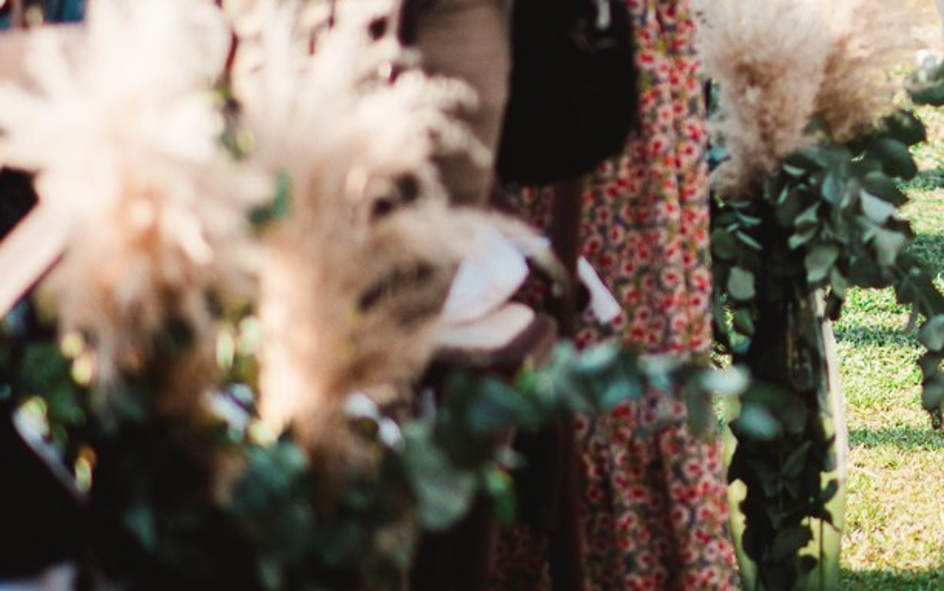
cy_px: -198
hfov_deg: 7.1
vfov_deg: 4.5
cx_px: 1320
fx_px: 7464
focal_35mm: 290
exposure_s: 1/4000
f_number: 2.5
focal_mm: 85
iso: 80
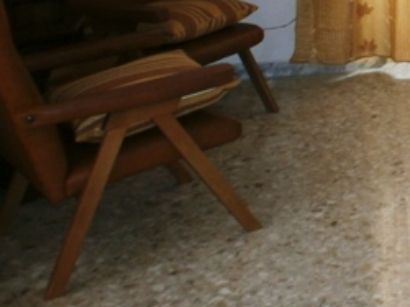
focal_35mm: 83
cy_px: -72
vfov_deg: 16.9
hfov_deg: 20.2
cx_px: 622
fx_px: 982
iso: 100
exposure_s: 1/30
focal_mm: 4.8
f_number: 2.9
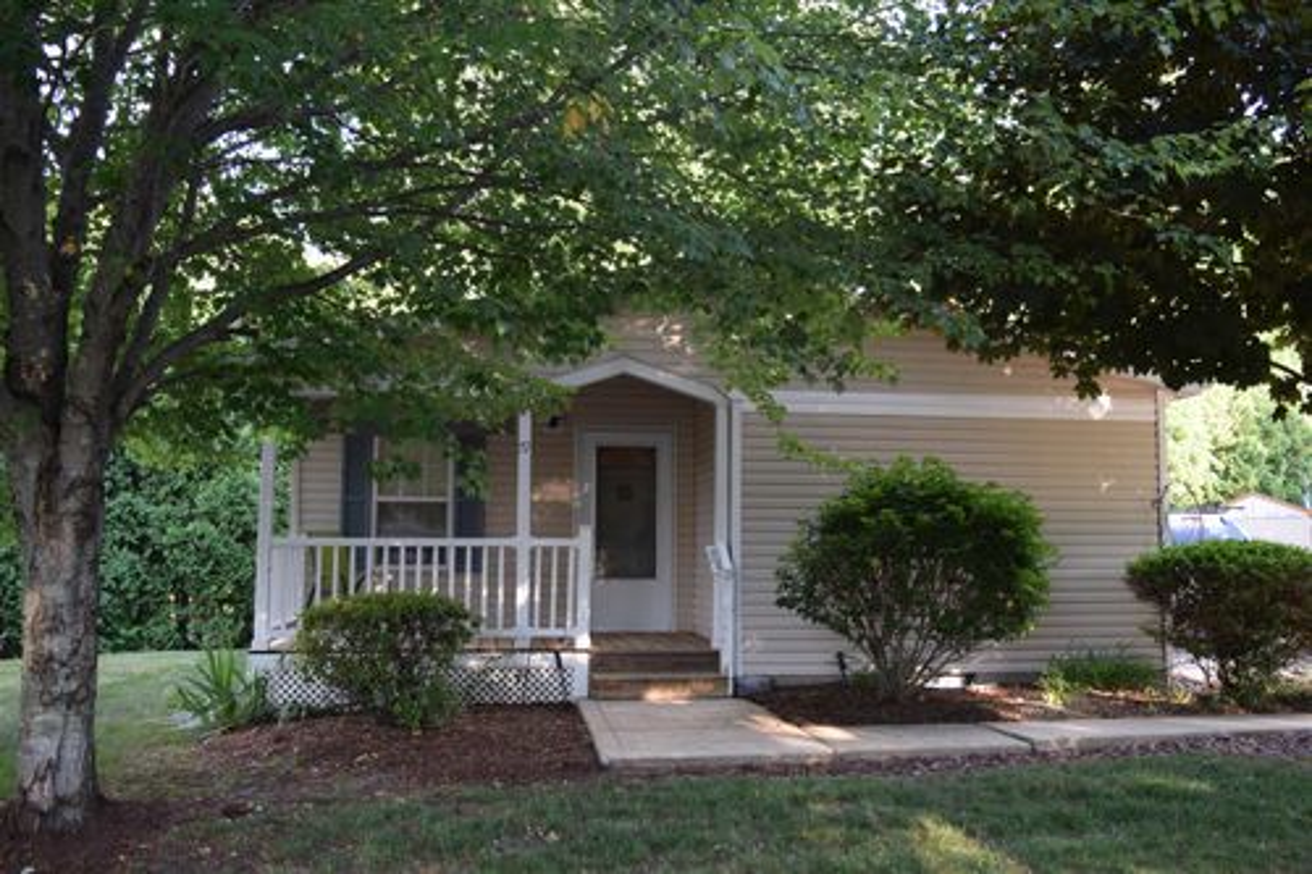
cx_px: 656
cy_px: 437
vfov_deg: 39.9
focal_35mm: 33
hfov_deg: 57.2
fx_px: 1202
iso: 400
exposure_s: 1/100
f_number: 5
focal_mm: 22
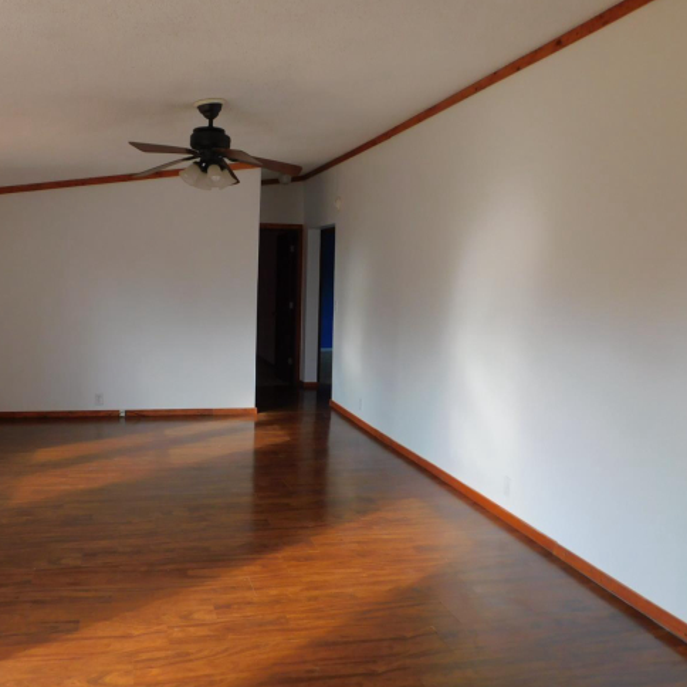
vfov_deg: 57.3
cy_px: 349
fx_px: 629
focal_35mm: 28
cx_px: 259
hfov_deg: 56.6
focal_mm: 4
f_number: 3
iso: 125
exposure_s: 1/125
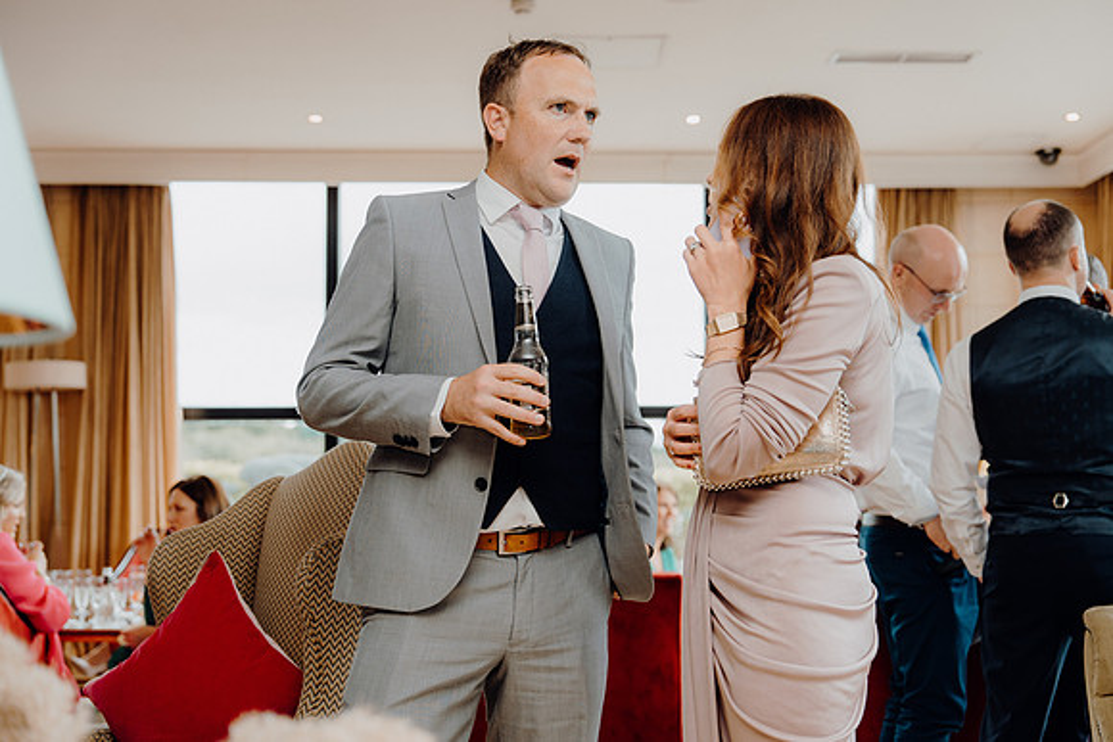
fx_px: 1453
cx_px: 556
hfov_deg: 41.9
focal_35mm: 47
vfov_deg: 28.7
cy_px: 371
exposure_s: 1/200
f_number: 2.8
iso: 320
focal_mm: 47
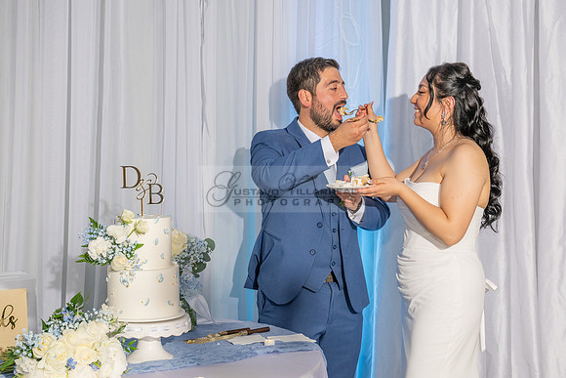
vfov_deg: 26.1
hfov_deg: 38.2
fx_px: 813
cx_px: 340
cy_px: 227
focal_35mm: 52
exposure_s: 1/160
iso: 800
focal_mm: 43
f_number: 5.6
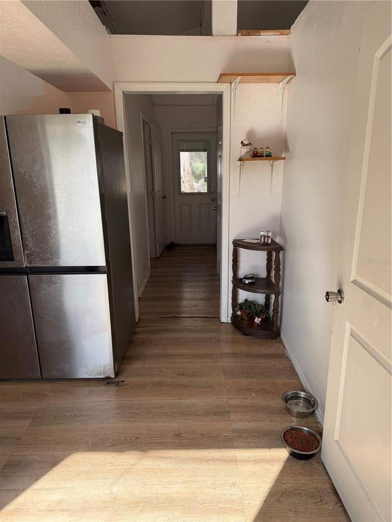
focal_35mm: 24
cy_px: 261
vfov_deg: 71.6
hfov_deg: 56.8
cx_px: 196
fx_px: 362
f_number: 1.78
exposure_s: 1/543
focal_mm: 6.76
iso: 100
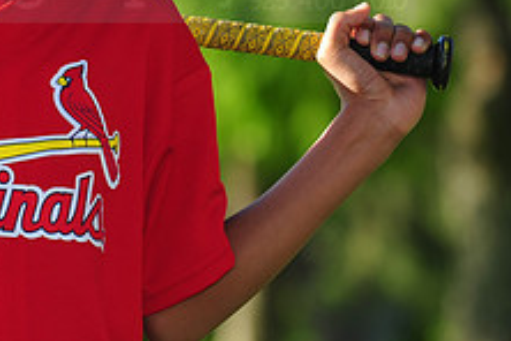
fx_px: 5365
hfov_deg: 5.4
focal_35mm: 378
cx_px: -30
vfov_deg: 3.6
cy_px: -46
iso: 200
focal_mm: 145
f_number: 5
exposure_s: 1/400
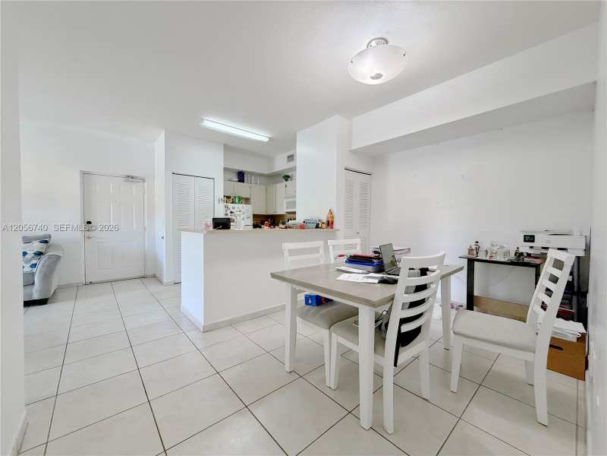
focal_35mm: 14
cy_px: 228
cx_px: 304
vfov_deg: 85.7
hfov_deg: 102.1
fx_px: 245
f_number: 2.2
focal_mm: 2.22
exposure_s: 1/120
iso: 320
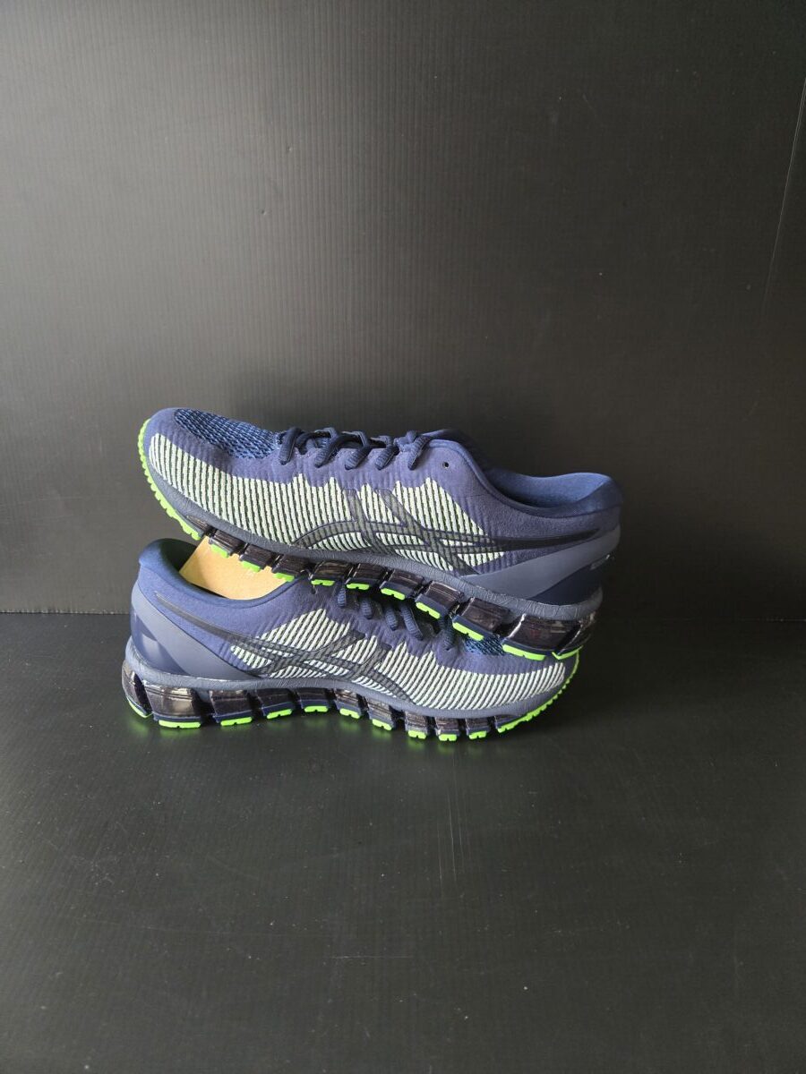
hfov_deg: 58.9
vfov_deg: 73.9
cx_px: 403
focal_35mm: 23
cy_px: 537
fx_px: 714
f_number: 1.8
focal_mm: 5.4
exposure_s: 1/60
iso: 800
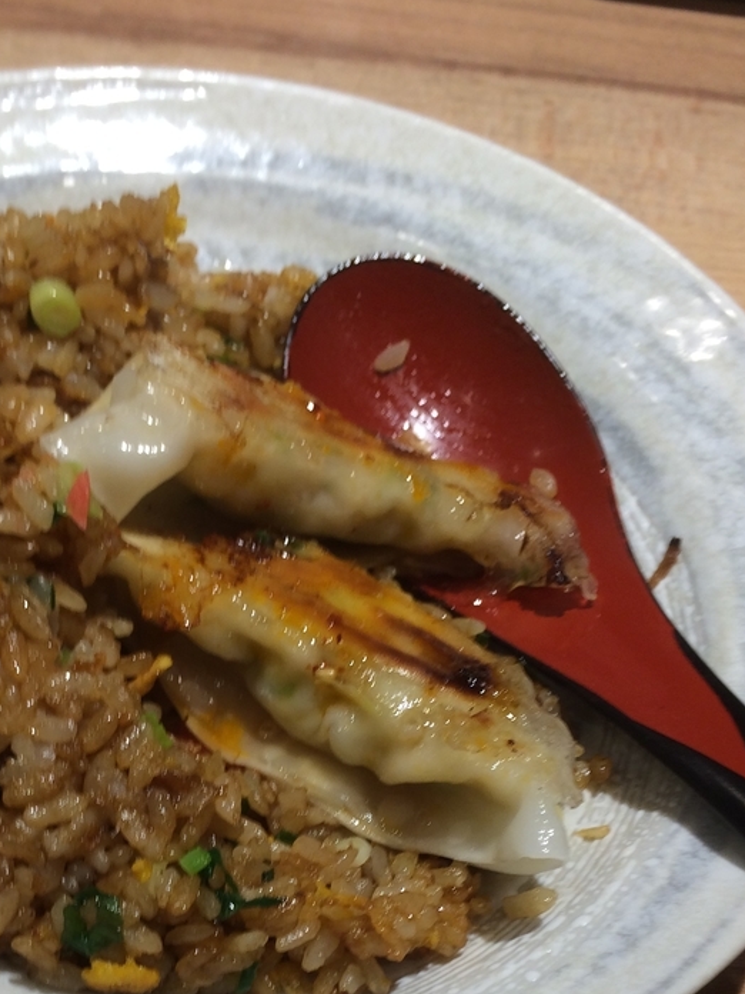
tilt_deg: -57.2
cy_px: 831
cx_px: 167
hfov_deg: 28.6
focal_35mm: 50
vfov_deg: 36.5
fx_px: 1435
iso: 40
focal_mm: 4.15
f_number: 2.2
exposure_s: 1/60
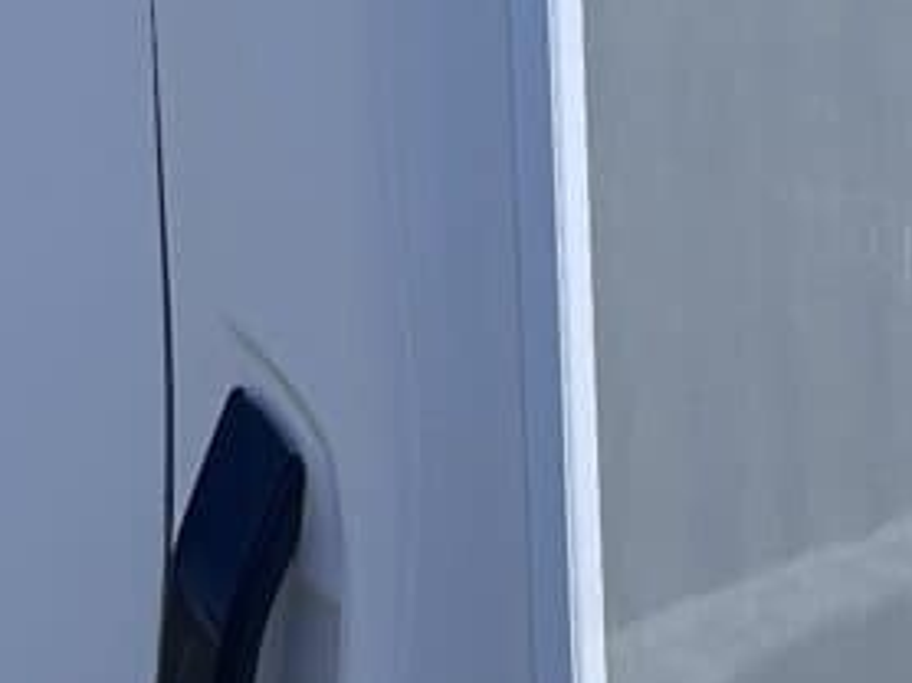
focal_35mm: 177
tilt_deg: -3.1
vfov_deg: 8.3
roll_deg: +2.2
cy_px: -62
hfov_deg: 11.2
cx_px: 446
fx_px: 4659
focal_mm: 6.86
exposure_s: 1/3472
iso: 80
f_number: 1.78
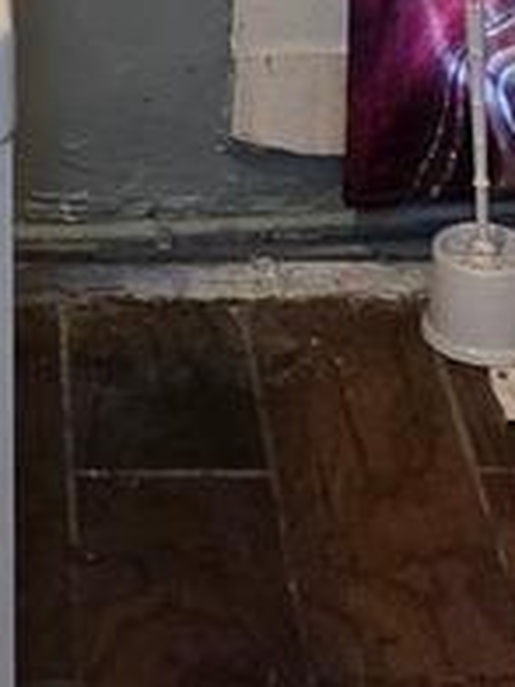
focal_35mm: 102
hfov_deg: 14.3
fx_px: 2023
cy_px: -683
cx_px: 4
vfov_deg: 15.4
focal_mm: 2.2
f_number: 1.9
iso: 160
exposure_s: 1/60
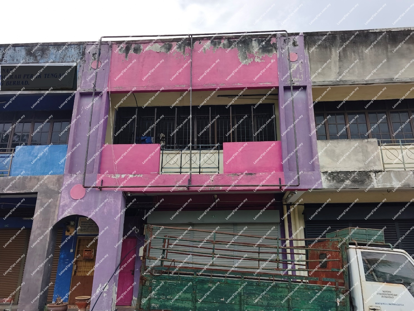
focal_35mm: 23
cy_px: 156
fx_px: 275
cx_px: 207
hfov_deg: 73.9
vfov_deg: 58.9
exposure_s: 1/959
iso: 50
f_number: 1.7
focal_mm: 6.06
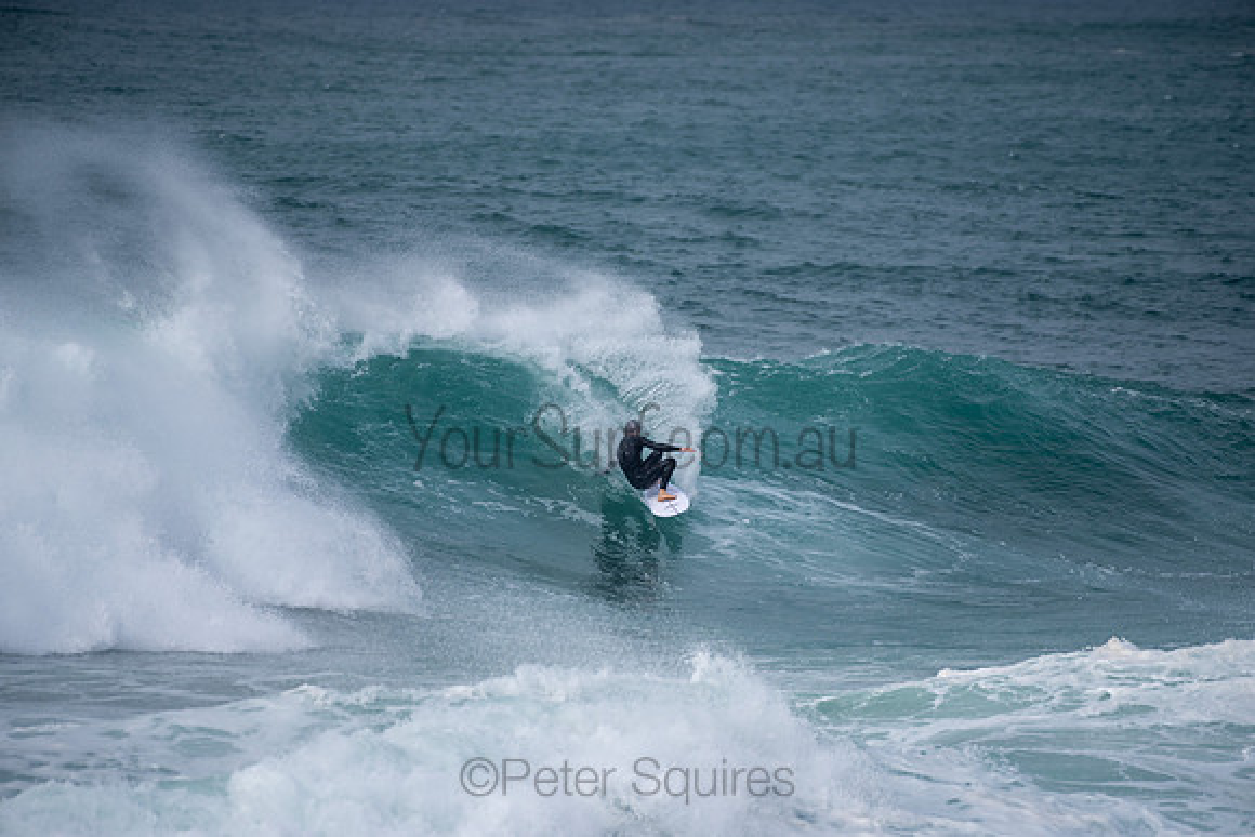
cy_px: 418
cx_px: 628
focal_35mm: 539
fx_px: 18779
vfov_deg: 2.6
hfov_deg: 3.8
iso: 110
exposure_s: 1/1000
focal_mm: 500
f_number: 5.6
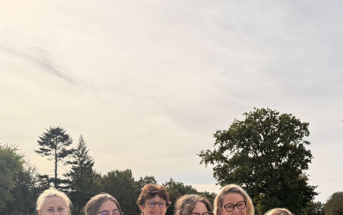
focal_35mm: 48
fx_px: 449
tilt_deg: +5.0
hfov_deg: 41.6
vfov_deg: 26.2
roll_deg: +0.4
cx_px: 208
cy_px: 183
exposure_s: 1/8130
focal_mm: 6.76
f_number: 1.78
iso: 125
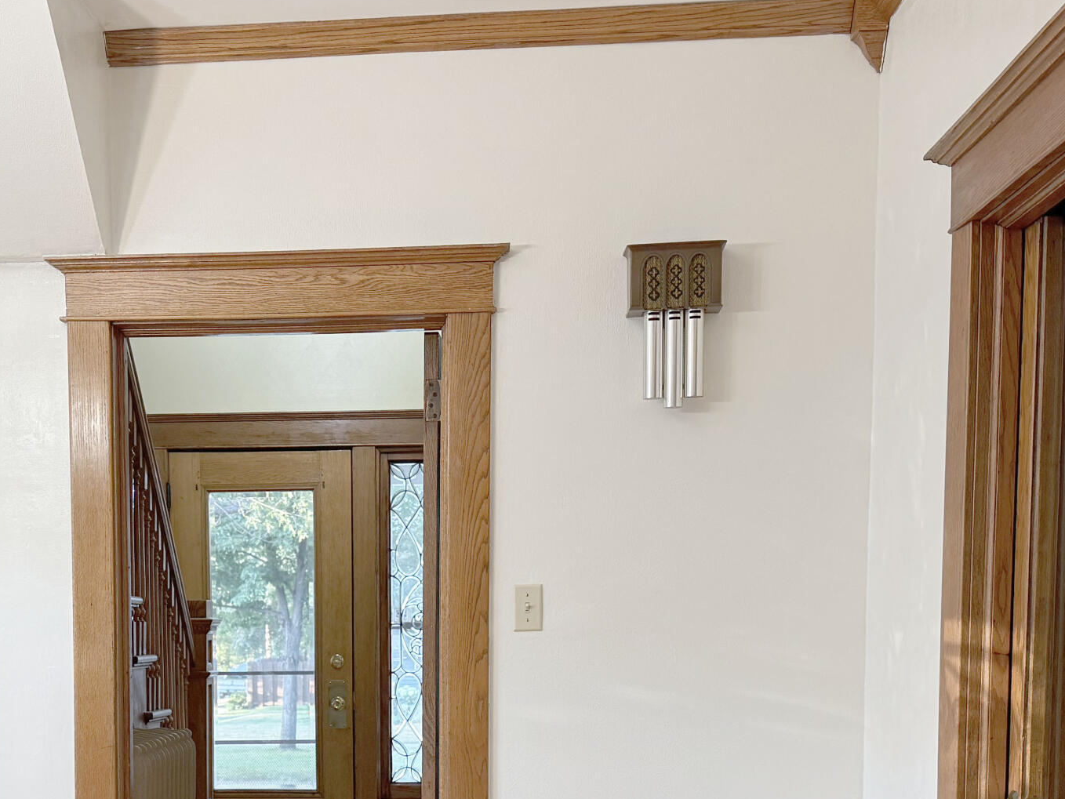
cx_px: 328
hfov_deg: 35.7
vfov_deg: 26.6
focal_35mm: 53
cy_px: 726
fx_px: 1631
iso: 200
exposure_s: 1/120
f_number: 1.78
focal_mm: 6.76
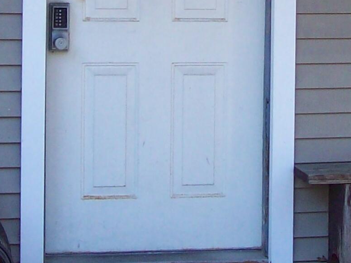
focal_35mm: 139
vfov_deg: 10.5
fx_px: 1410
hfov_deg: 14.1
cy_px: -59
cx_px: 262
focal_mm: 6
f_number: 2.7
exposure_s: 1/124
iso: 80
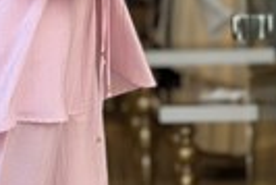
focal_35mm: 195
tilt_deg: -2.5
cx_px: 48
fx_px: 1497
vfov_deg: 7.1
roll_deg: +0.1
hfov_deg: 10.5
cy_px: 39
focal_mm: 6.86
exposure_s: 1/564
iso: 80
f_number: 1.78
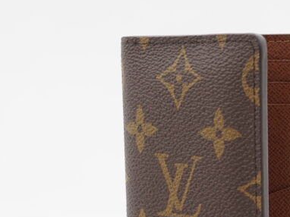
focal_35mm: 129
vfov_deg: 11.4
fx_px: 1080
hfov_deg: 15.2
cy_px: 180
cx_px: 217
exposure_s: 1/10
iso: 640
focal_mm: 50
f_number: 6.3
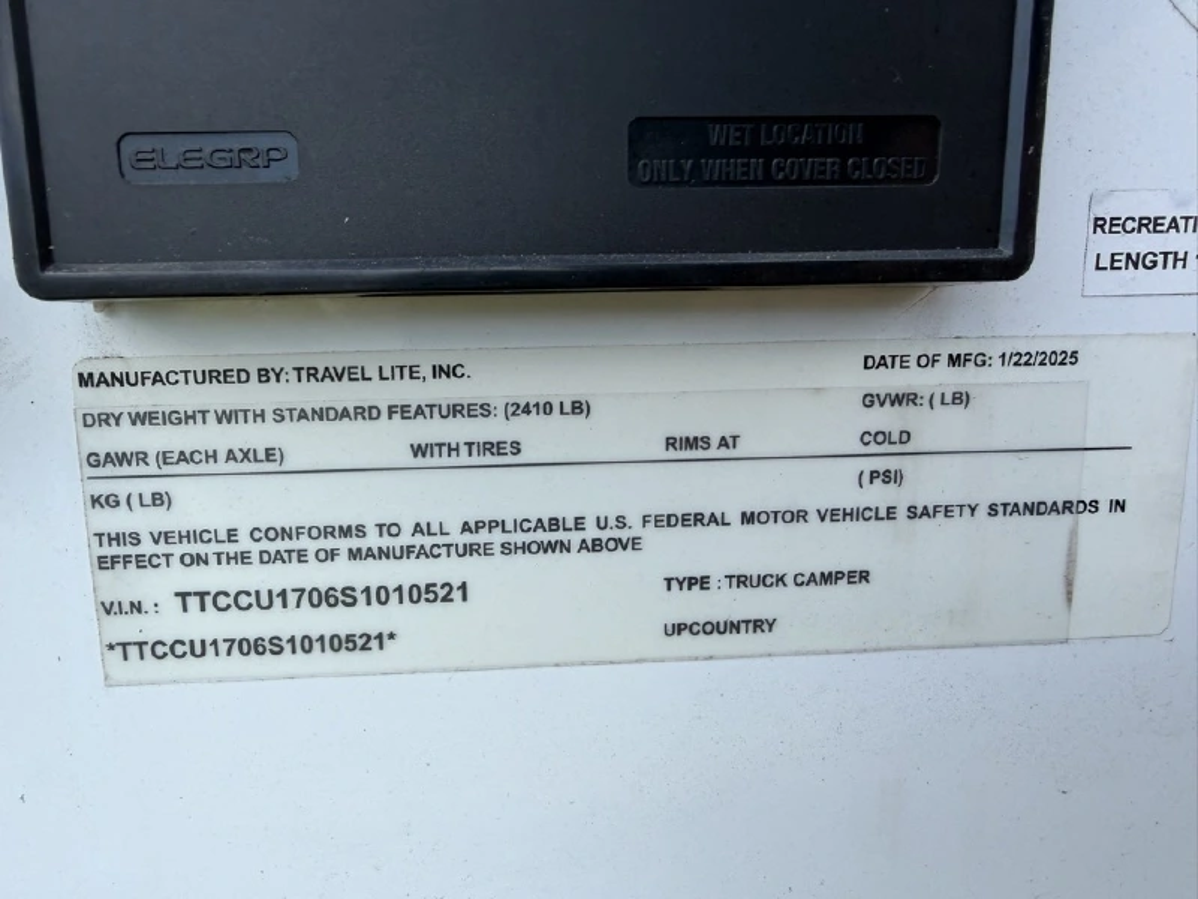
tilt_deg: -10.7
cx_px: 599
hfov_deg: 71.6
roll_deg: +1.3
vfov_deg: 56.8
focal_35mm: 24
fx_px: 831
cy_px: 450
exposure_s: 1/471
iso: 50
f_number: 2.2
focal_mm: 2.22
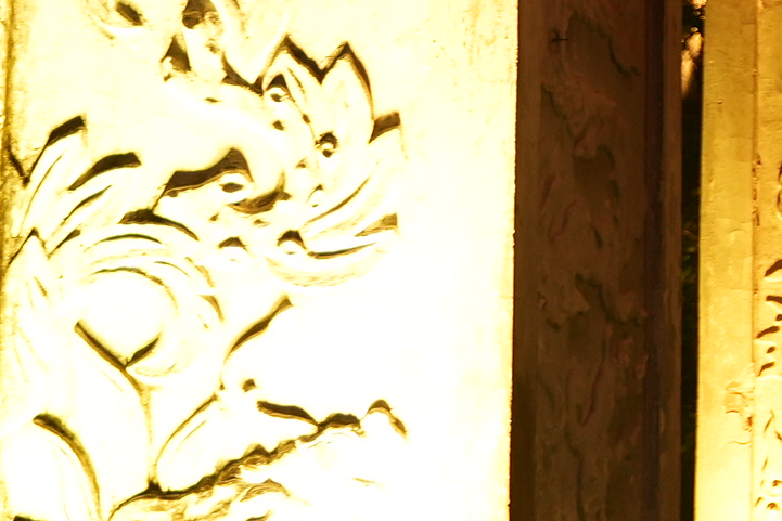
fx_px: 3735
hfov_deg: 10.6
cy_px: 347
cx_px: 1723
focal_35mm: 172
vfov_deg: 8.0
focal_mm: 35.4
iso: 800
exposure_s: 1/100
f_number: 2.8
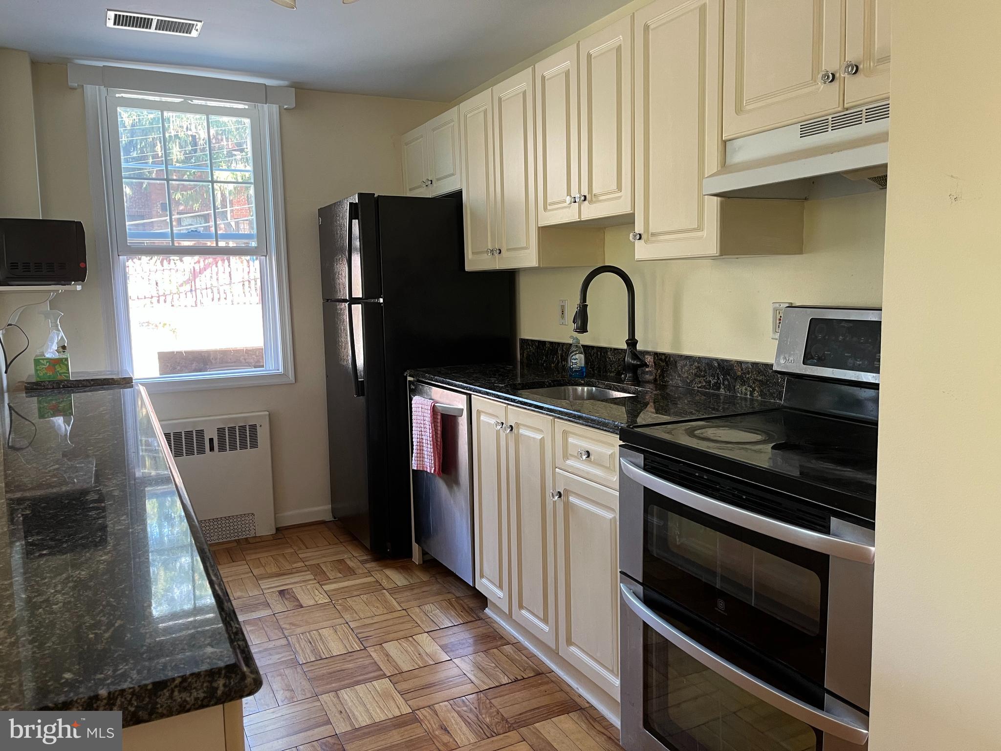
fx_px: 752
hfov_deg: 67.3
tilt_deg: -7.0
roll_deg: +0.9
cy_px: 376
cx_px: 500
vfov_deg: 53.1
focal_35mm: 26
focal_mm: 5.1
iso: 125
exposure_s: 1/60
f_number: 1.6
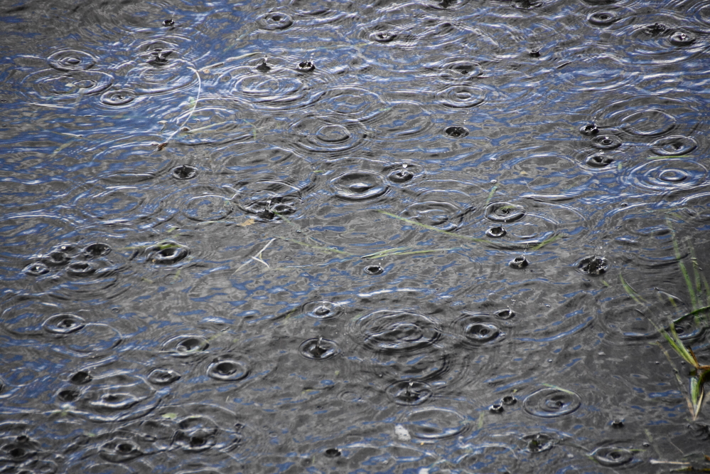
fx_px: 7395
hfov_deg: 5.5
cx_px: 355
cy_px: 237
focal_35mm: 375
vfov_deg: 3.7
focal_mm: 250
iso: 640
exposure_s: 1/400
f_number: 6.3
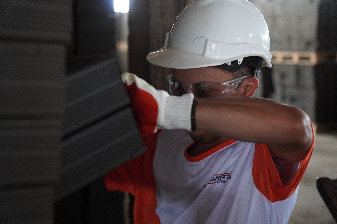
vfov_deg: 18.2
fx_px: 702
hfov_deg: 27.0
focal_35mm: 75
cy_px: 112
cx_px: 168
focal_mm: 50
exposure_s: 1/160
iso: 2000
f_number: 2.8
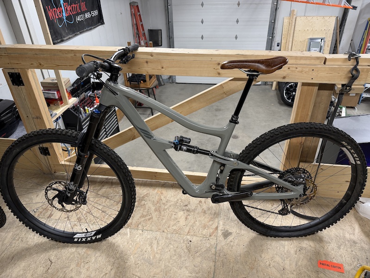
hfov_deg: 71.6
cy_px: 139
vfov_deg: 56.8
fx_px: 257
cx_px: 185
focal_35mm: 24
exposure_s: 1/120
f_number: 1.78
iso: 160
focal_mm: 6.76
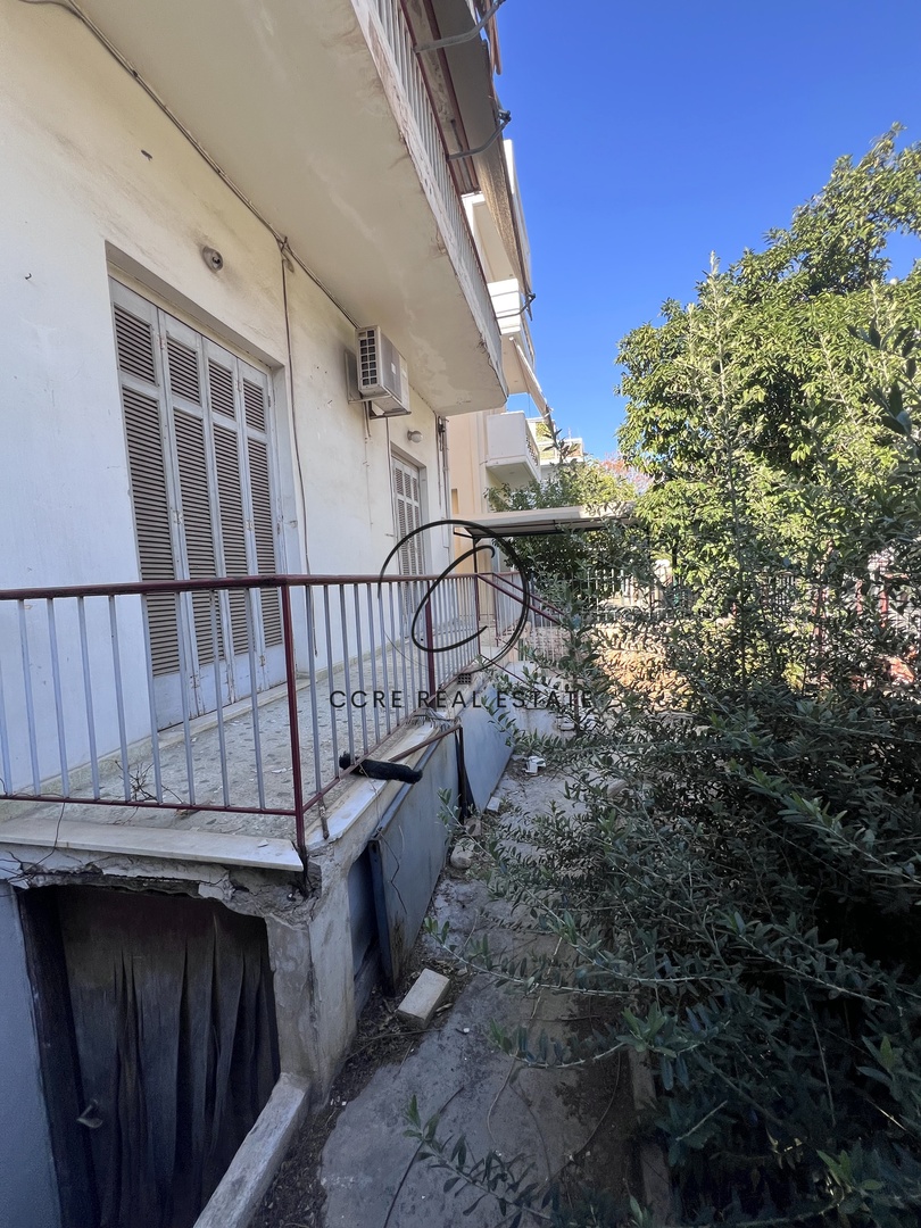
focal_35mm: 13
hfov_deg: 89.9
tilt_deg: -2.7
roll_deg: +5.0
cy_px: 614
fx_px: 461
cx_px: 460
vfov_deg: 106.2
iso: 32
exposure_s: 1/256
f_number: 1.8
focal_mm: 1.57
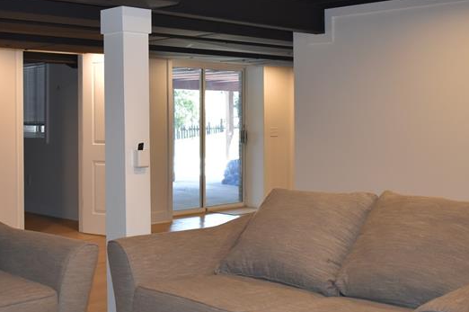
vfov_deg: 25.4
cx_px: 127
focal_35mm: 53
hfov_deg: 36.8
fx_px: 690
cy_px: 114
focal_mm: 18
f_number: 4
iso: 800
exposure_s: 1/200
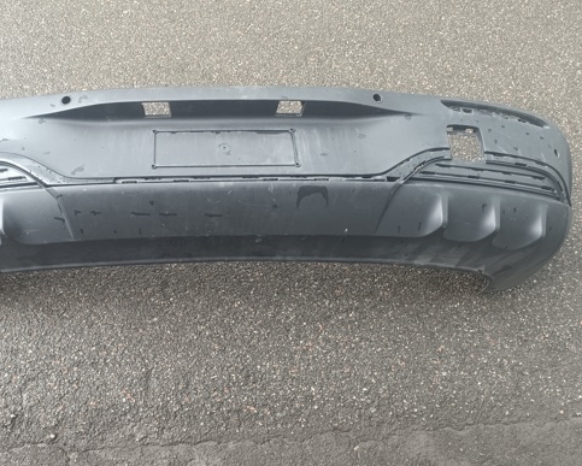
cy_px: 247
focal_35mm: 31
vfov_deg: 47.1
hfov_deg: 56.4
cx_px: 213
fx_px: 534
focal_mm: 6.14
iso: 177
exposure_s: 1/100
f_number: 1.65
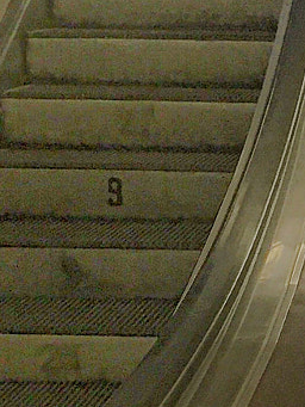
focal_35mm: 136
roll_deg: -1.6
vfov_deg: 14.1
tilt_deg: +0.9
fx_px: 1597
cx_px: 399
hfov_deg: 10.7
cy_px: -58
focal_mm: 4.15
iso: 100
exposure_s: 1/33
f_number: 2.2
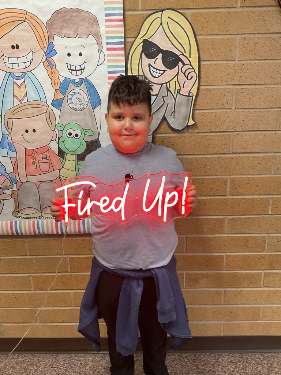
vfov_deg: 61.7
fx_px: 314
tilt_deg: -15.4
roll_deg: +0.4
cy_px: 188
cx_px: 140
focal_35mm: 29
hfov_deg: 48.2
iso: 160
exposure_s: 1/60
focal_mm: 3
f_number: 1.8
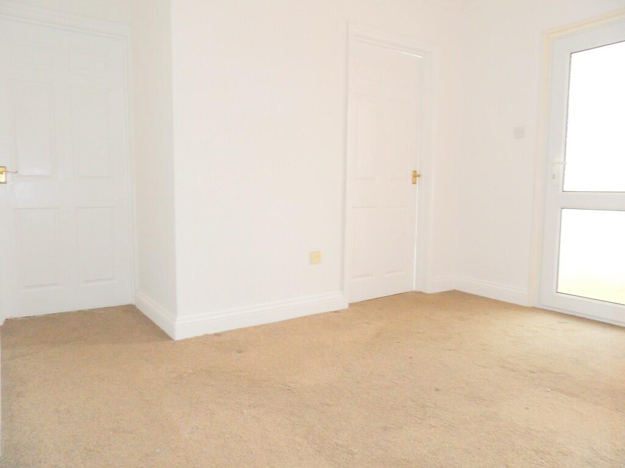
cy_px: 234
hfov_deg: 71.6
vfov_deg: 56.8
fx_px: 433
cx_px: 312
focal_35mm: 24
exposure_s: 1/30
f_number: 3.2
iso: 120
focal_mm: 3.9
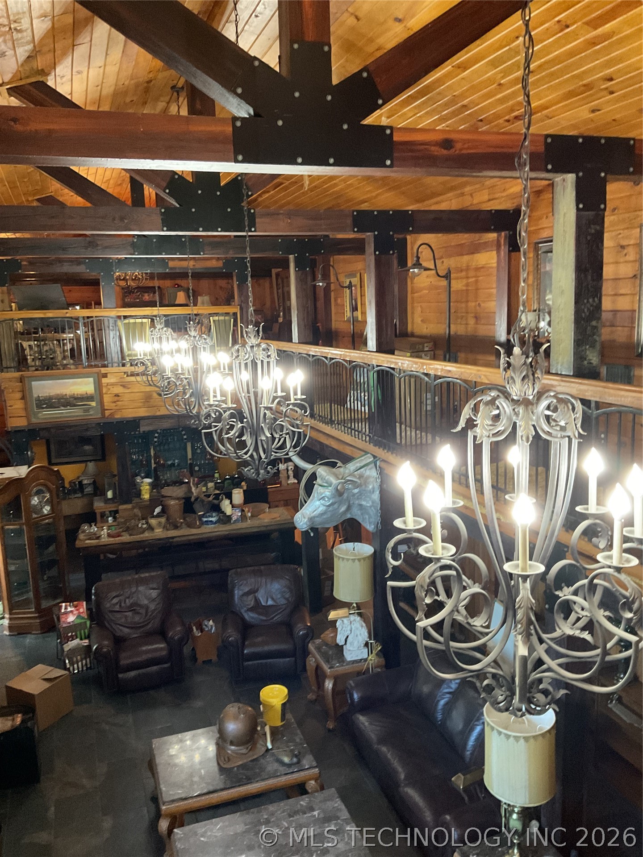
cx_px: 322
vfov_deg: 61.7
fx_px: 718
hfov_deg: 48.2
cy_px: 428
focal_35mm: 29
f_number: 1.8
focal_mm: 3
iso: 320
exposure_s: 1/30
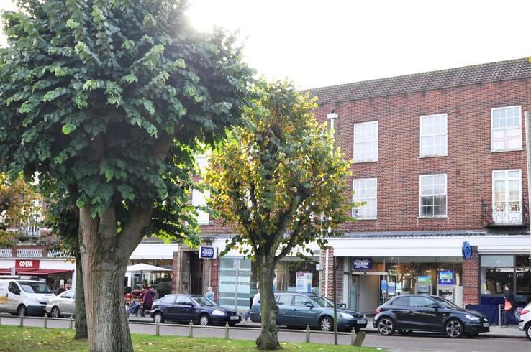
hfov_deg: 44.2
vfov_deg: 30.6
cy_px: 180
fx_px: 644
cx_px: 351
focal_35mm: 44
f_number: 5.6
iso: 200
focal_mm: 21
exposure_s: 1/125
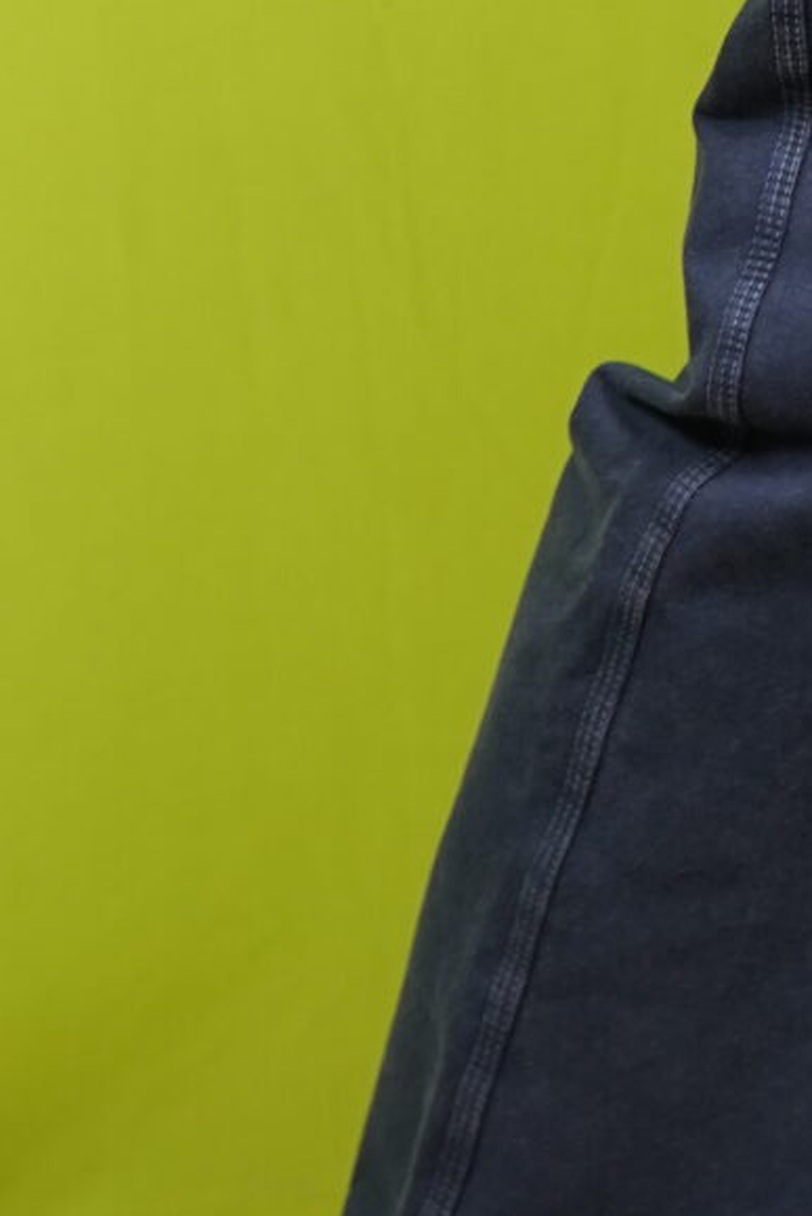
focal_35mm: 150
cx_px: 1166
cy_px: -52
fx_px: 5072
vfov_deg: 13.5
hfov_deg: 9.0
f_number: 4
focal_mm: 34
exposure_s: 1/160
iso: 1250
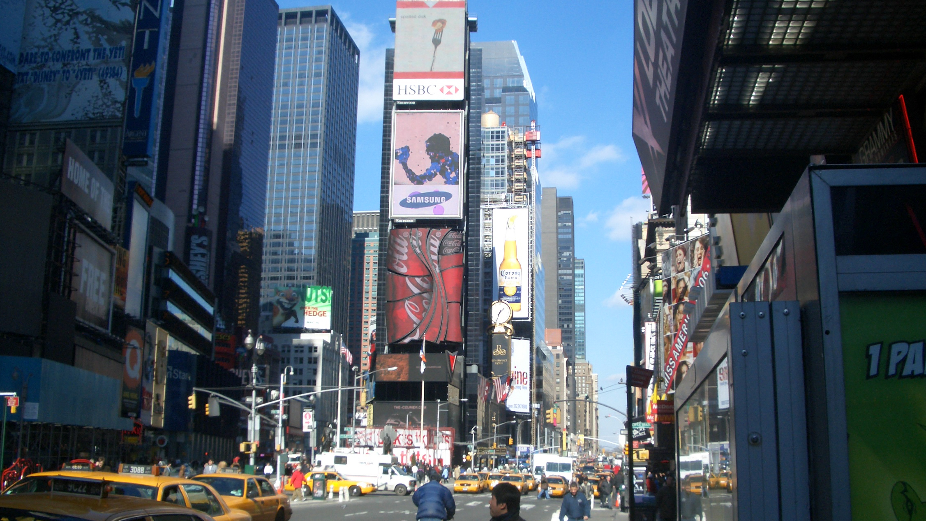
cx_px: 470
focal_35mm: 39
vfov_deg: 30.4
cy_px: 276
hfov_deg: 51.6
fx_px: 958
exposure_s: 1/400
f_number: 4.3
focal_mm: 5.8
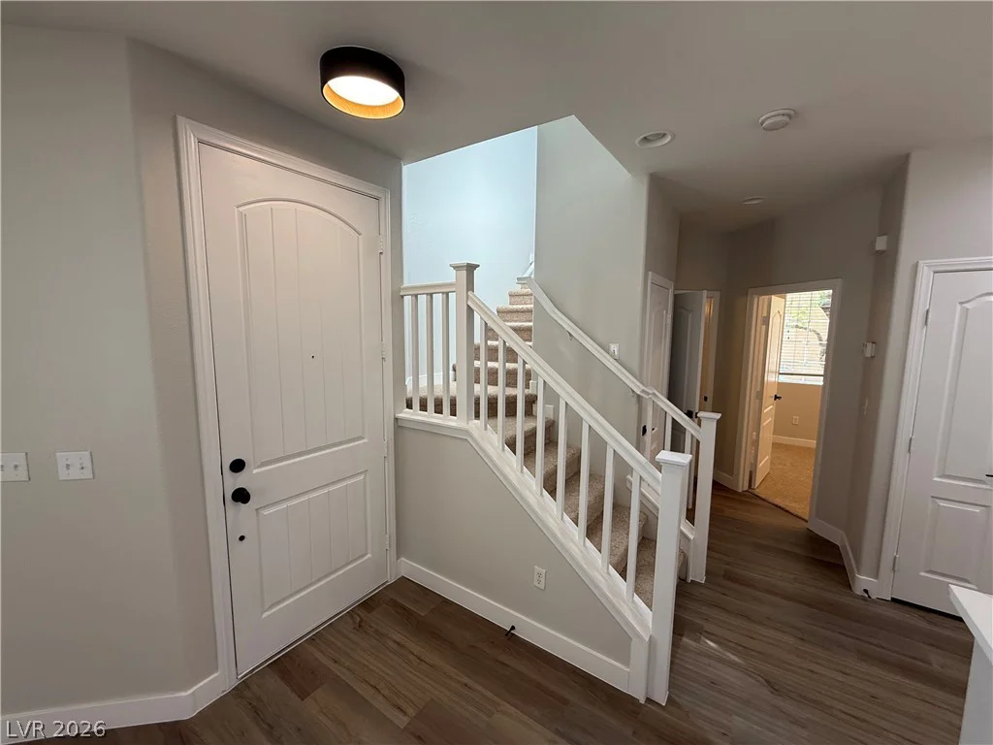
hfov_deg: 102.1
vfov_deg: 85.7
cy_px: 372
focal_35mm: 14
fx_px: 402
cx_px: 496
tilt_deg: -6.1
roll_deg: -0.3
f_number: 2.2
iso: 125
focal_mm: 2.22
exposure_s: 1/120
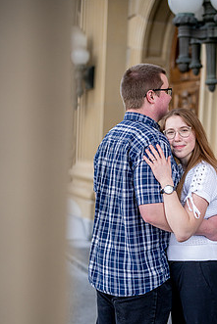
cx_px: 107
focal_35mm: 68
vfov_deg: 29.5
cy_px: 206
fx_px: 614
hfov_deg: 20.0
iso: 1250
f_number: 1.8
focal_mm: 50
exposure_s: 1/6400
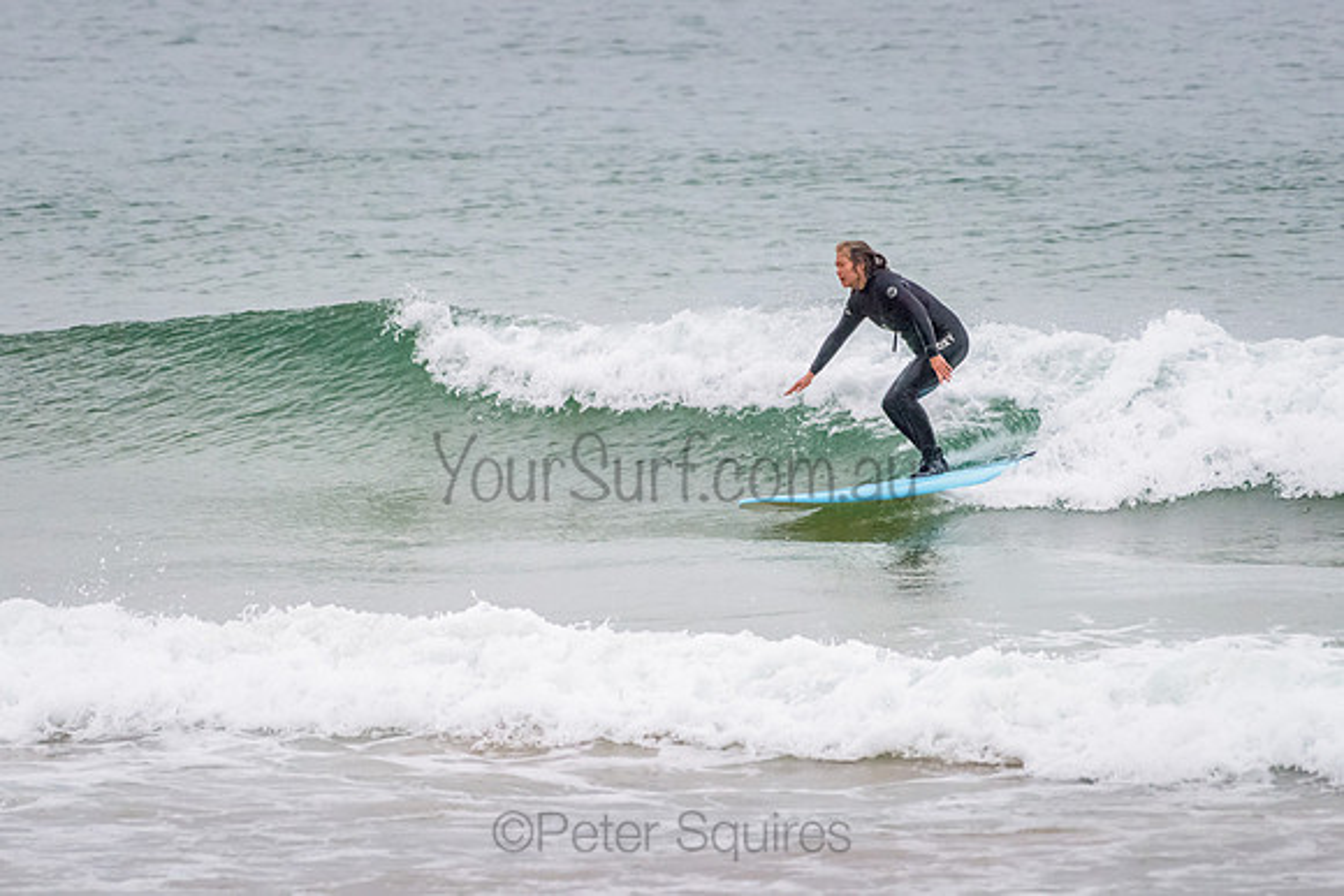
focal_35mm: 613
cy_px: 448
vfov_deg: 2.2
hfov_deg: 3.4
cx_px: 672
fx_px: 22902
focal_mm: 500
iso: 1800
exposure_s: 1/1000
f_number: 5.6
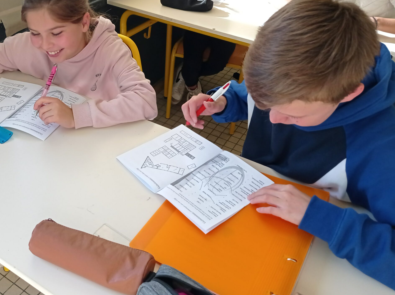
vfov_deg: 37.4
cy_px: 104
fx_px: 433
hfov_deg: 48.6
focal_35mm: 38
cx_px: 151
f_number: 1.79
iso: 100
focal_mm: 4.74
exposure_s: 1/163
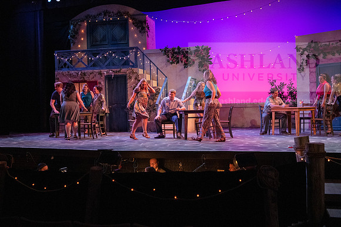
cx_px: 170
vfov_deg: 30.5
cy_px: 114
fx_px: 417
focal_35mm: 44
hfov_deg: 44.5
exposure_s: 1/320
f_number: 3.2
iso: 6400
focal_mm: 44
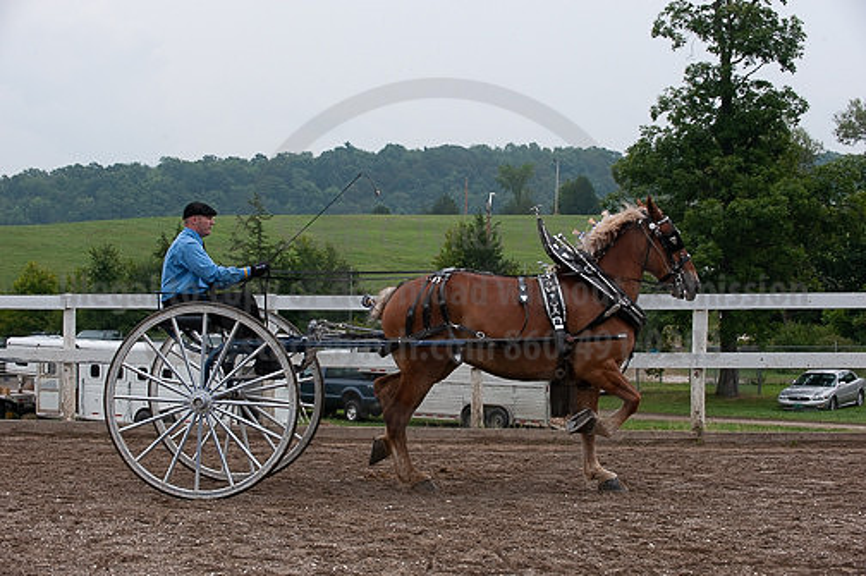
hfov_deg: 25.4
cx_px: 433
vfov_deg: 17.0
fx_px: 1923
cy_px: 288
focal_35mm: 80
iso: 1250
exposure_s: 1/1000
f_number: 5.6
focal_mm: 80
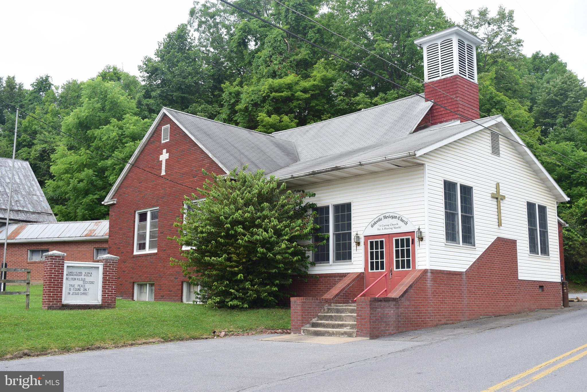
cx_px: 294
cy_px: 196
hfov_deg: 49.5
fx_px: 636
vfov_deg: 34.3
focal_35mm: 39
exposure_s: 1/320
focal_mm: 26
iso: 250
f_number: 9
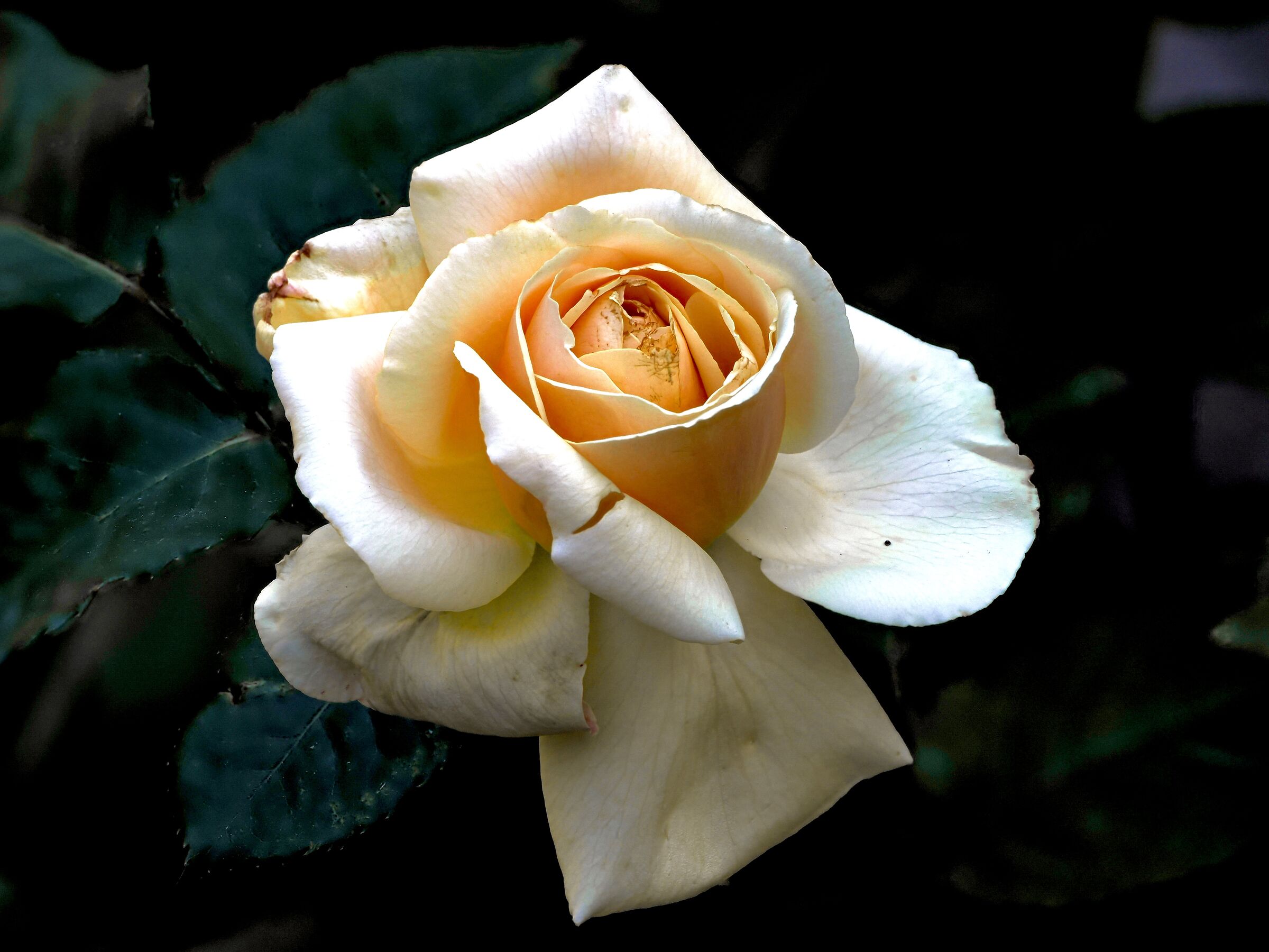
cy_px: 476
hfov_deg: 11.0
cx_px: 634
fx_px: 6599
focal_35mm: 180
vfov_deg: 8.2
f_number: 6.3
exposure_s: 1/320
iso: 200
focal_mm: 90
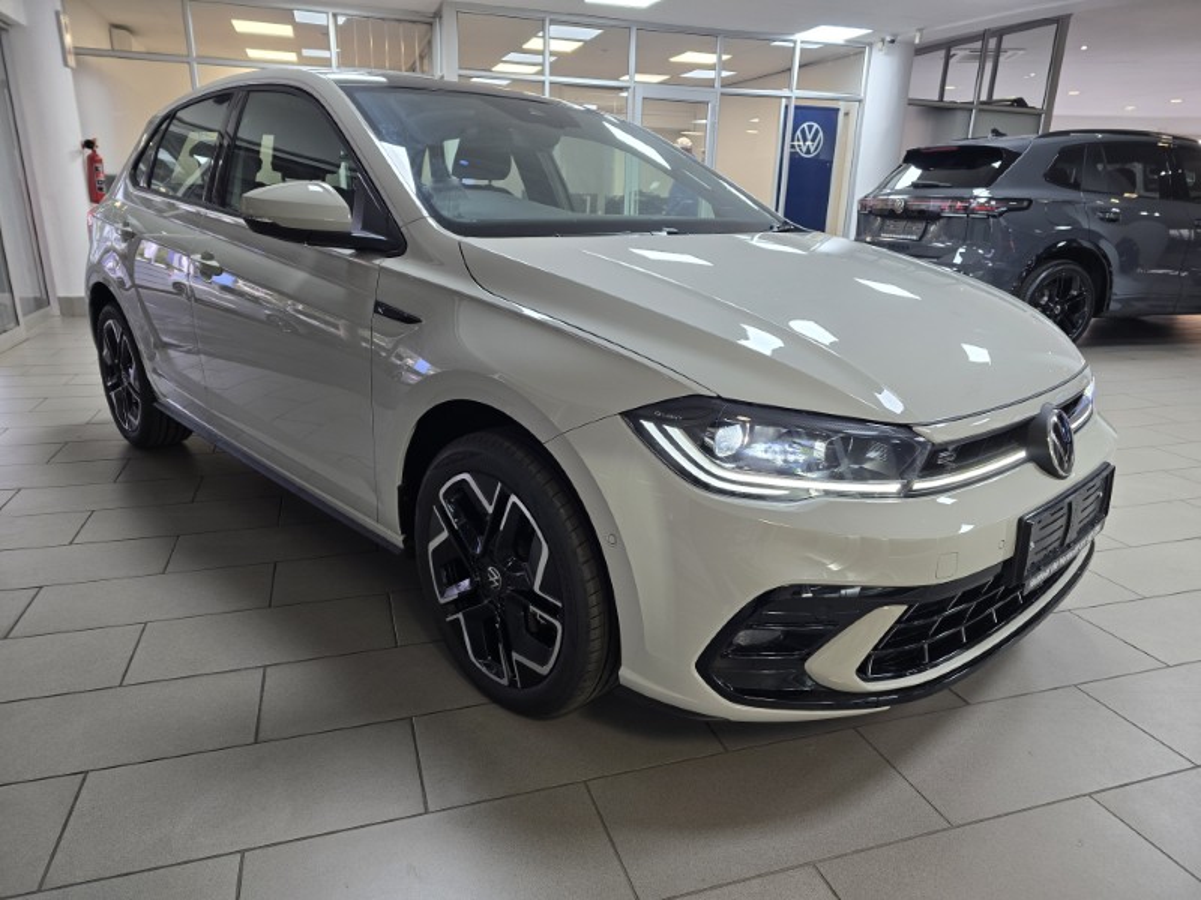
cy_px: 450
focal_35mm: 23
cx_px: 600
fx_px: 798
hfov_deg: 73.9
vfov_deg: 58.9
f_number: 1.7
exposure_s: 1/53.8
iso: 100
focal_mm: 6.3
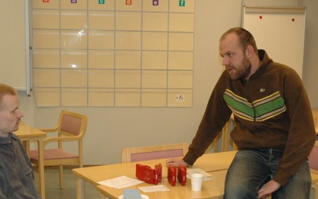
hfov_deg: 33.6
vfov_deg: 21.4
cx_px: 154
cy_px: 114
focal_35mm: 61
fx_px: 526
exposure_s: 1/125
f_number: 5
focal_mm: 29
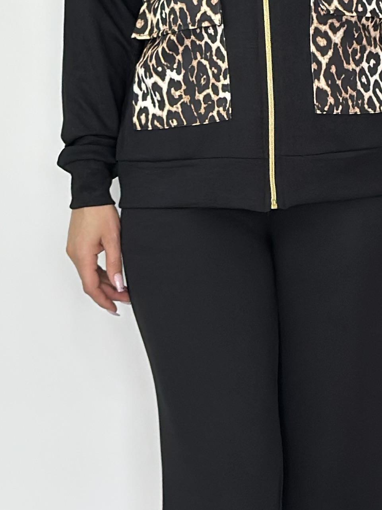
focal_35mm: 151
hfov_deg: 9.8
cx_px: 321
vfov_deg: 13.1
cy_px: 222
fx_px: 2223
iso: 125
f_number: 1.78
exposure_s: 1/100
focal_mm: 6.86
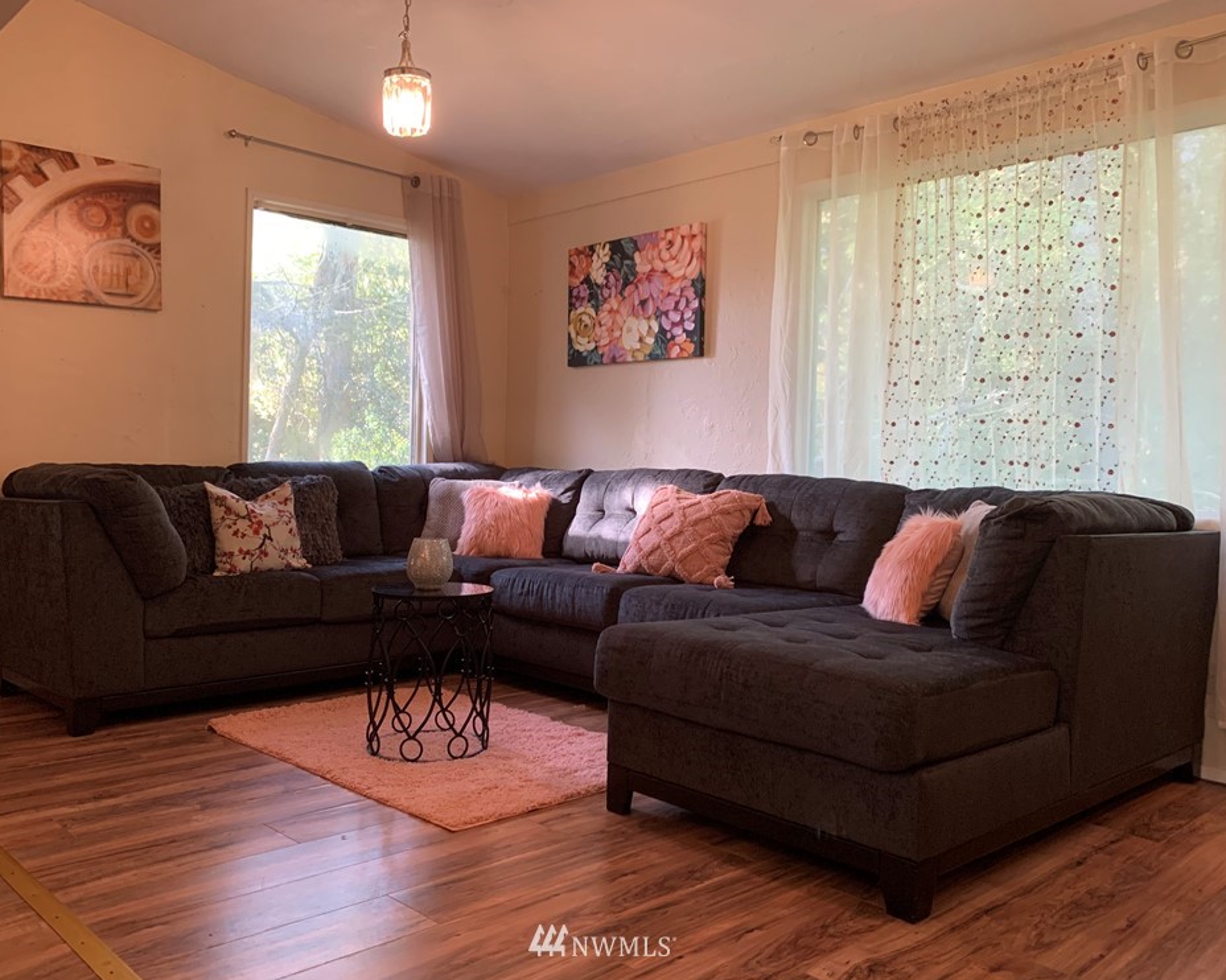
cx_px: 602
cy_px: 483
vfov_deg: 51.5
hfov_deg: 62.2
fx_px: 1016
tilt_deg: -0.4
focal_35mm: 28
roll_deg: -0.7
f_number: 1.8
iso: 160
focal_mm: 4.25
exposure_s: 1/60
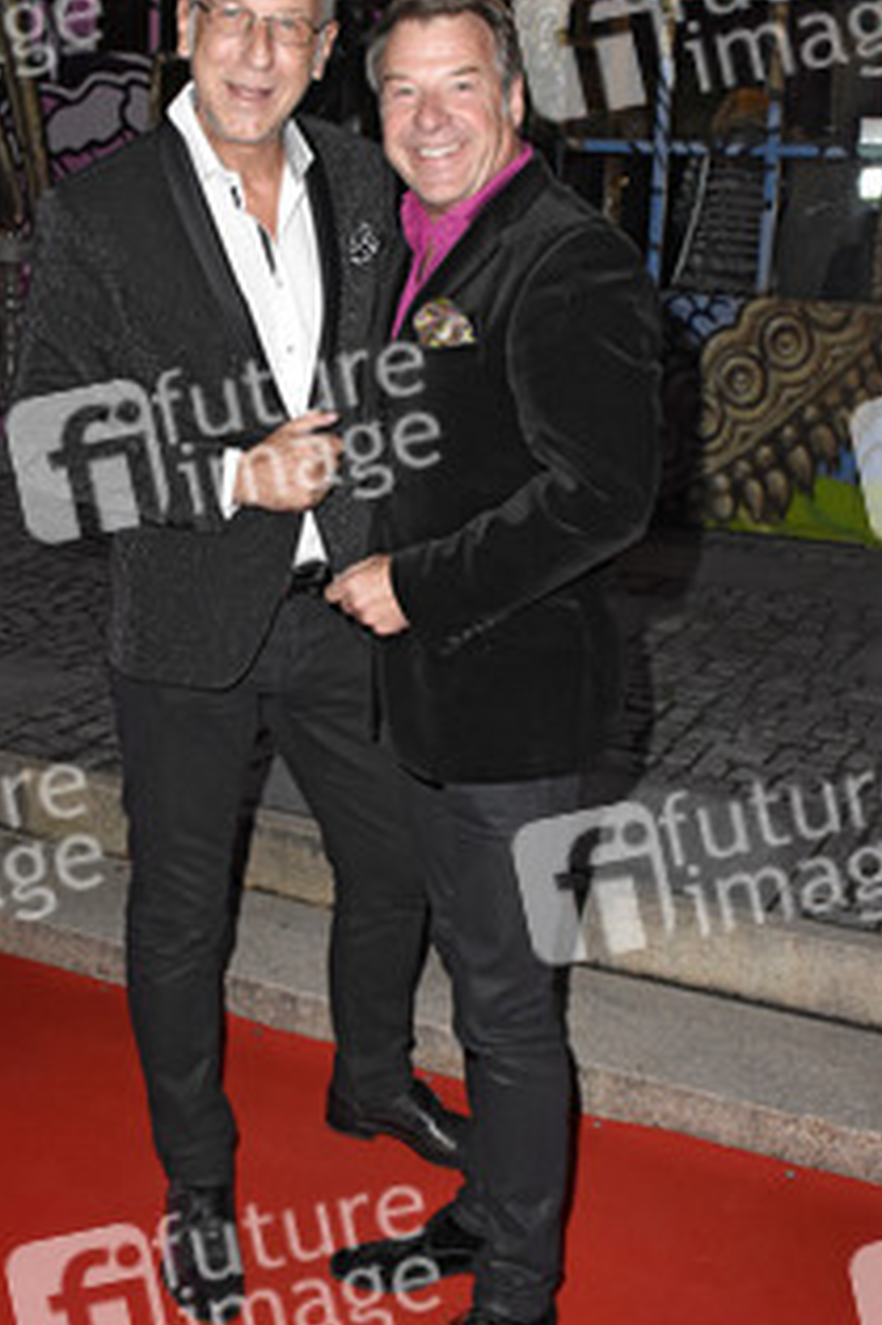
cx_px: 346
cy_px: 654
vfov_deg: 46.4
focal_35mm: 42
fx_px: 1545
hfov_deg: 31.8
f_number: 6.3
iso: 3200
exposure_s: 1/160
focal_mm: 22
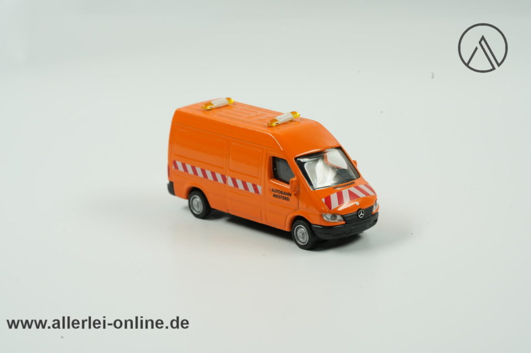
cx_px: 266
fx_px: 1327
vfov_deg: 15.2
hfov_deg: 22.6
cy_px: 176
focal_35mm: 90
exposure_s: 1/8
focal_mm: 90
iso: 320
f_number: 14
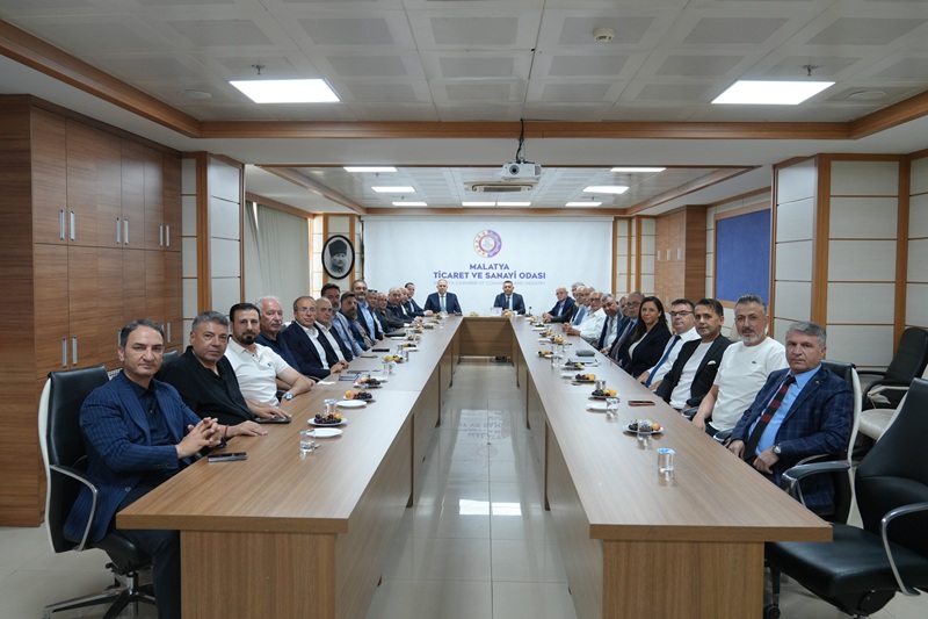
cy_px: 310
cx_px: 464
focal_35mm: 30
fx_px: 773
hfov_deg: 61.9
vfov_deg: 43.6
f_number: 4
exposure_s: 1/160
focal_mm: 30
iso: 1250
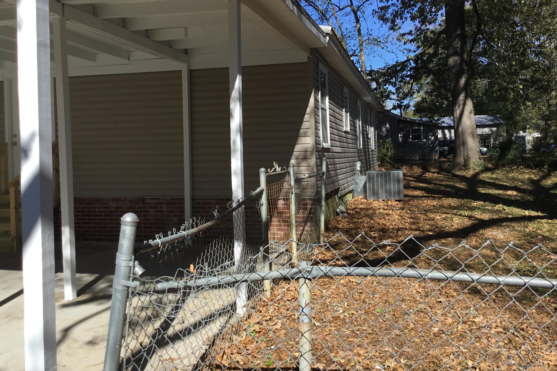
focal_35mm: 33
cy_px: 158
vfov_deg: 39.9
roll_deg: +1.6
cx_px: 276
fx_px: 511
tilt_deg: -0.7
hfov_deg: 57.2
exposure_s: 1/926
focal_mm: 3.3
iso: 25
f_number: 2.4
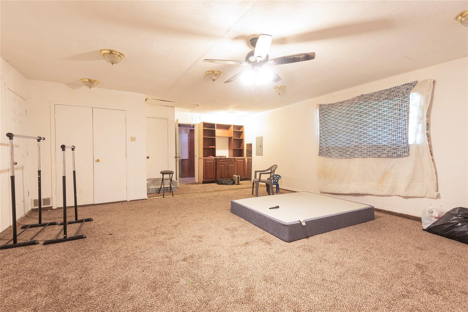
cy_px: 156
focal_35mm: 16
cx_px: 234
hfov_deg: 96.7
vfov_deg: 73.8
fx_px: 208
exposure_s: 5
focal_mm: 16
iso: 100
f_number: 7.1
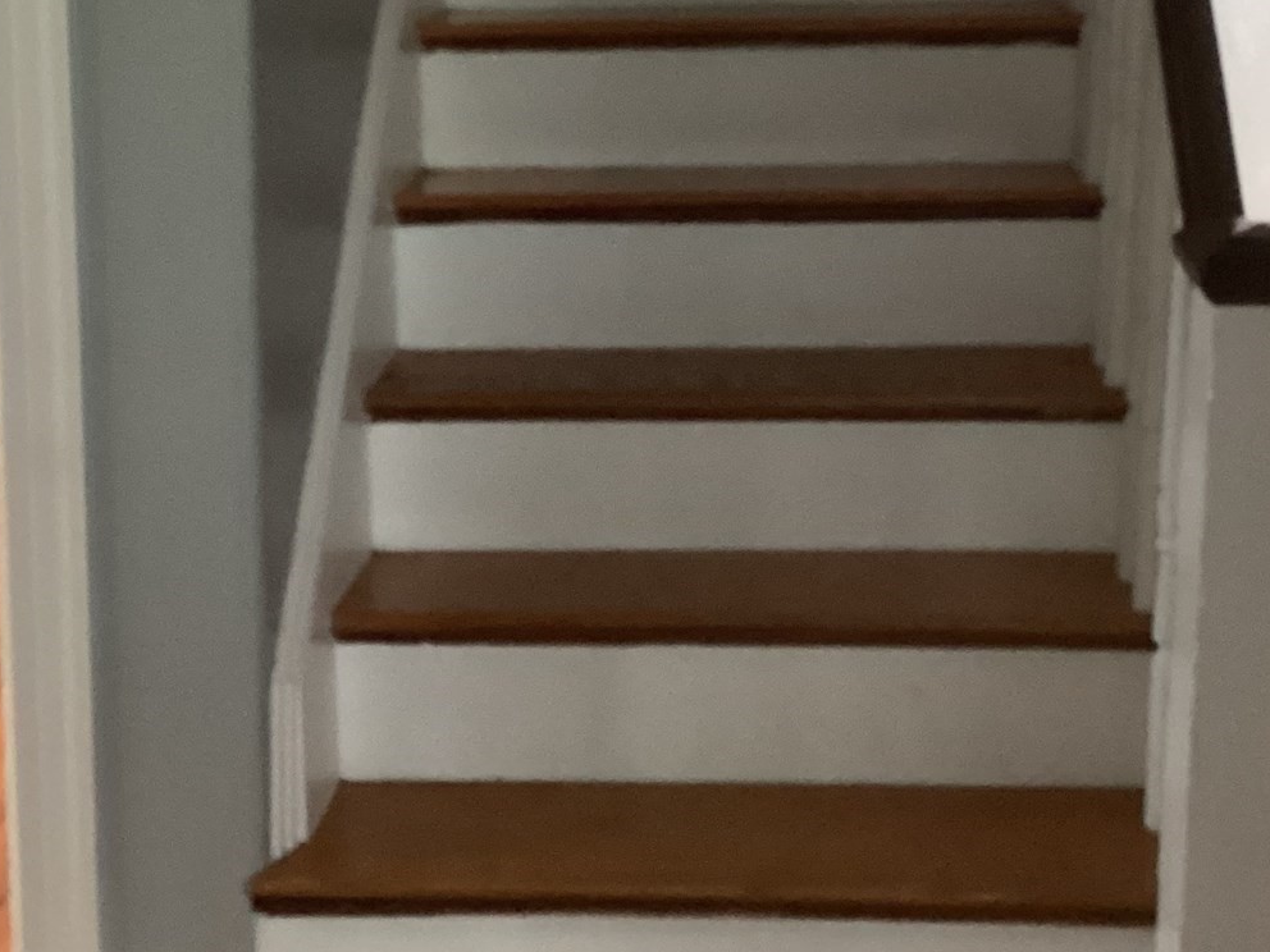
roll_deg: +1.0
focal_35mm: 64
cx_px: 657
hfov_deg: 30.3
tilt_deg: -9.1
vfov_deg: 22.6
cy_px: 194
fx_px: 2348
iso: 400
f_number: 2.4
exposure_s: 1/30
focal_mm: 3.3
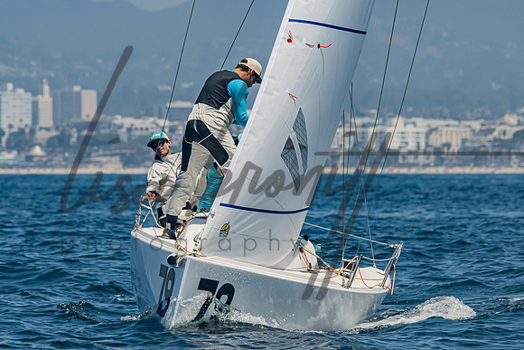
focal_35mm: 376
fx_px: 5468
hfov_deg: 5.5
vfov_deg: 3.7
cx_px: 151
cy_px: 175
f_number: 6.3
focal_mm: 220
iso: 400
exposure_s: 1/2500
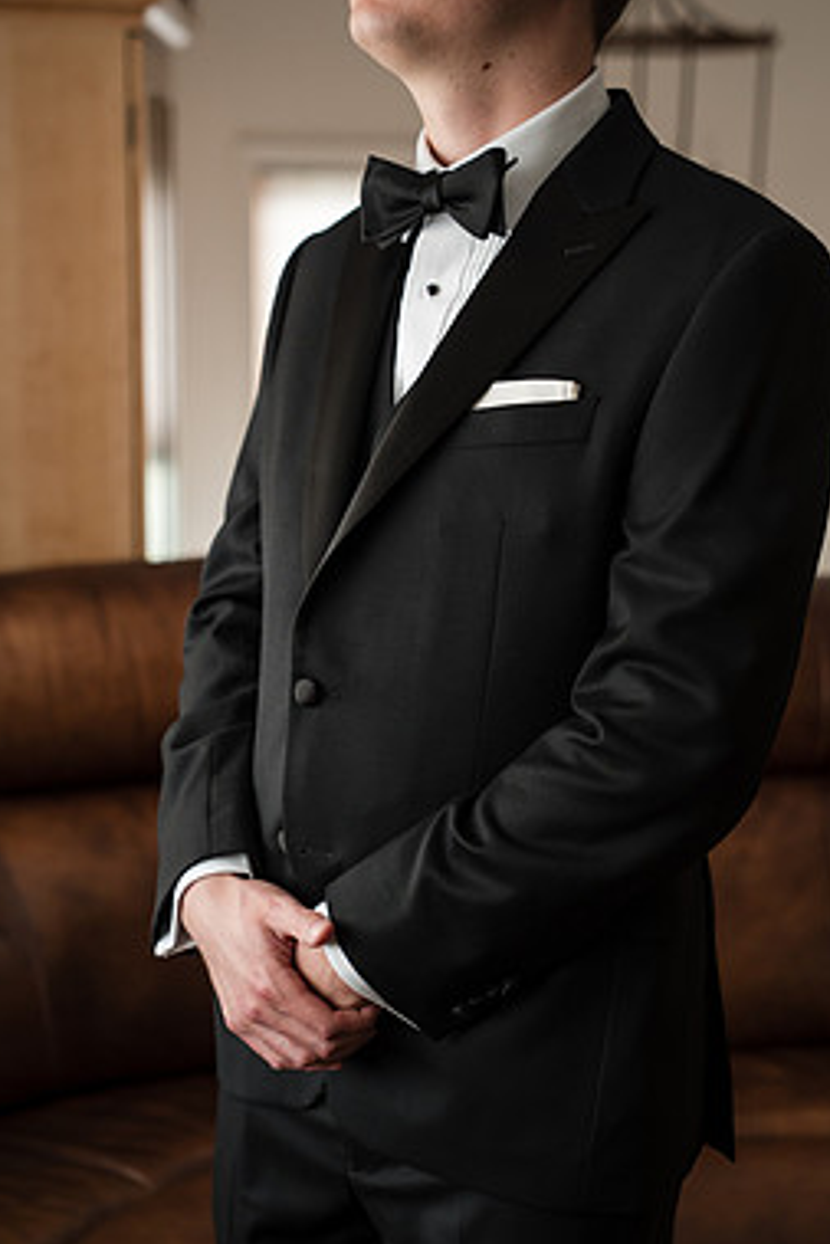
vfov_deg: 28.8
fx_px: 2418
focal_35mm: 70
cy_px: 673
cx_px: 440
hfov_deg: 19.5
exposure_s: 1/200
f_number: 2.8
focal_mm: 59
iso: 640
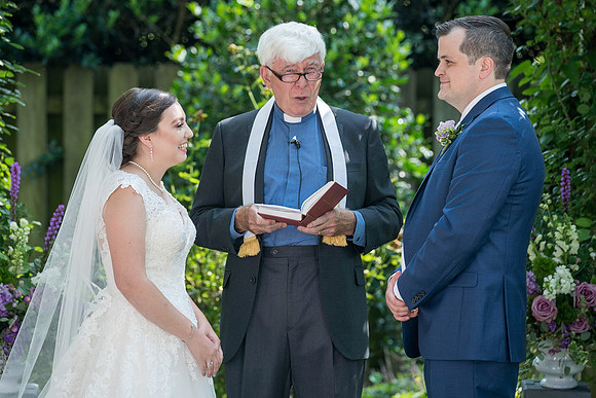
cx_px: 255
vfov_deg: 6.4
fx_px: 3577
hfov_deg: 9.5
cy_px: 203
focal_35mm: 216
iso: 200
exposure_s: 1/200
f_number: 4.5
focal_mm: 189
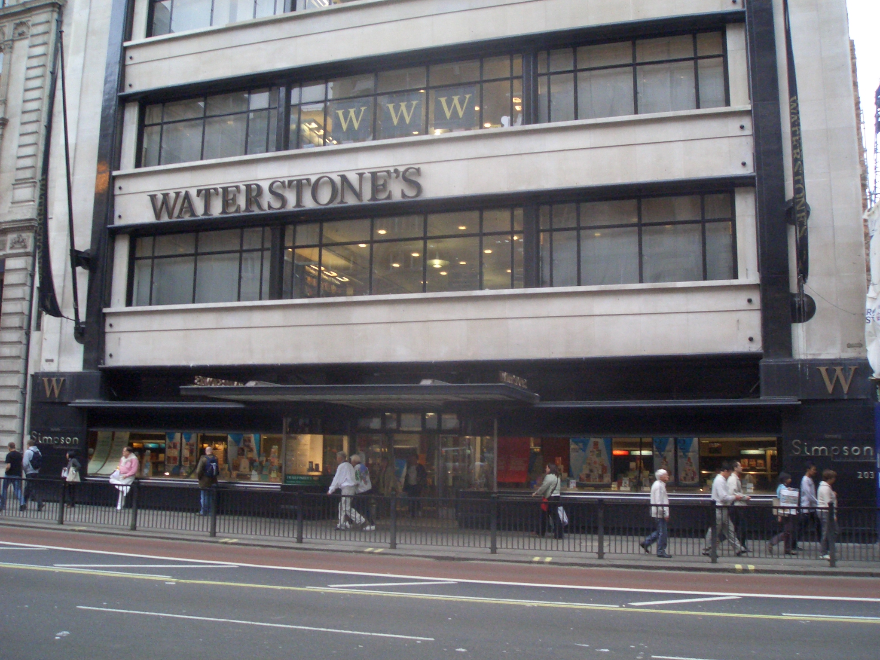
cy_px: 330
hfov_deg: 51.4
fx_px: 915
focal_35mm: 36
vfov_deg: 39.7
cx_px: 440
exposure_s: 1/80
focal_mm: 4.8
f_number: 4
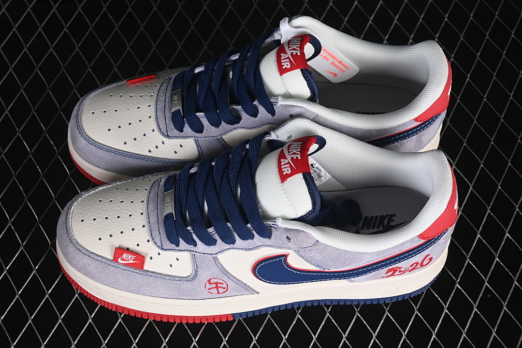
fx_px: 1087
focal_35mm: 75
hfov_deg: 27.0
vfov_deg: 18.2
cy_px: 174
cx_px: 261
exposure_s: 1/80
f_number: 7.1
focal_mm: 50
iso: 160
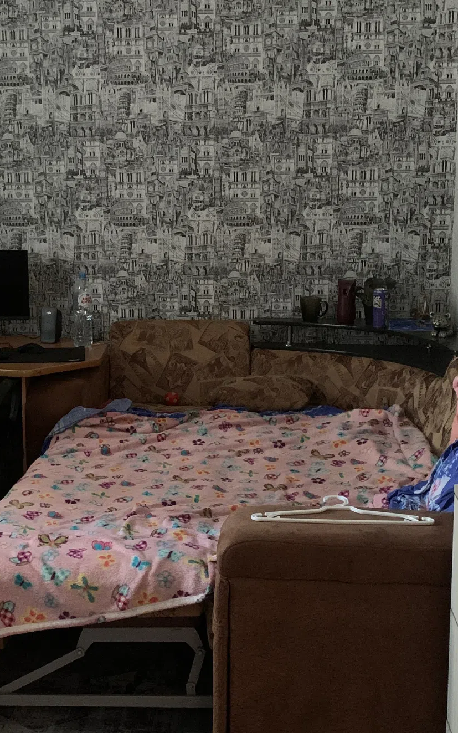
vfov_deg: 40.3
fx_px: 998
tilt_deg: -9.5
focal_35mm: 50
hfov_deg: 25.7
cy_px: 374
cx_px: 158
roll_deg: +0.7
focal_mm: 4.25
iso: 640
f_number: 1.8
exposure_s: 1/17
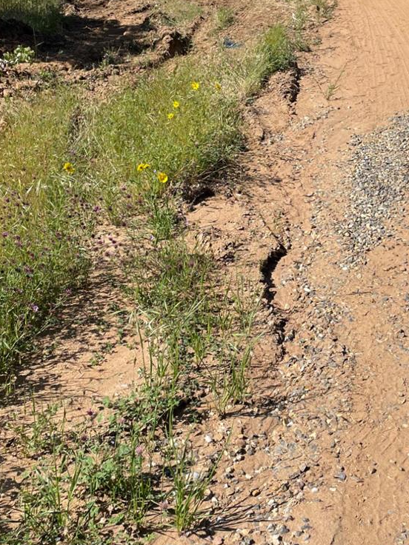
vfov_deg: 36.1
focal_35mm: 53
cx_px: 223
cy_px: 228
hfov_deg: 27.5
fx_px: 835
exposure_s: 1/3300
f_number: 1.6
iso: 32
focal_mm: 4.2
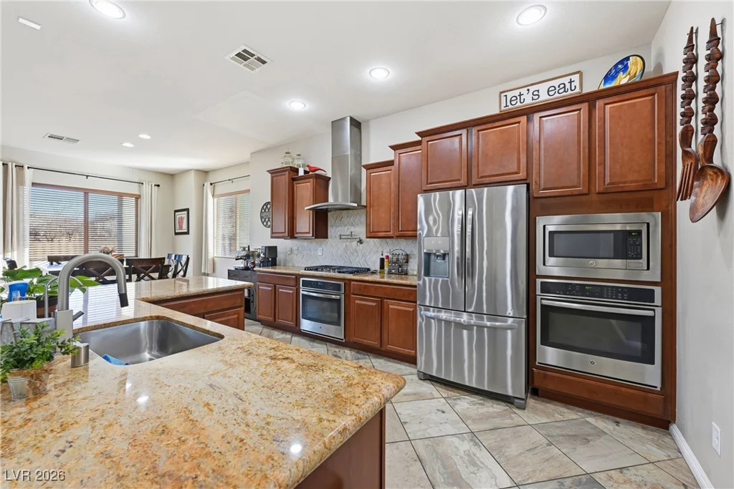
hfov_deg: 104.2
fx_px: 285
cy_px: 244
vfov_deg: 81.2
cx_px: 367
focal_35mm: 14
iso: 500
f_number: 9
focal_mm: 14
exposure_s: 1/160
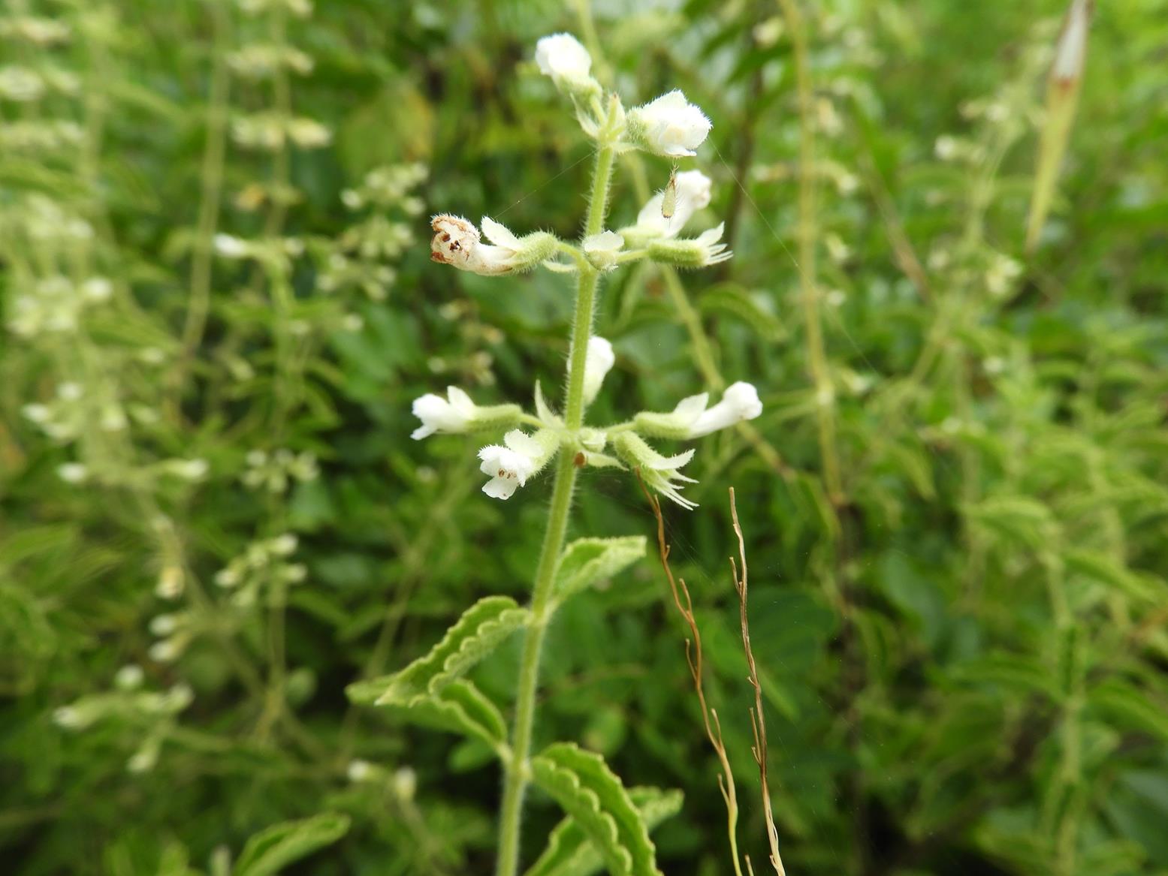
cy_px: 438
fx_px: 810
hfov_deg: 71.6
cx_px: 584
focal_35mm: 24
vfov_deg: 56.8
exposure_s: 1/500
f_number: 3.3
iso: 100
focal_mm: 4.3
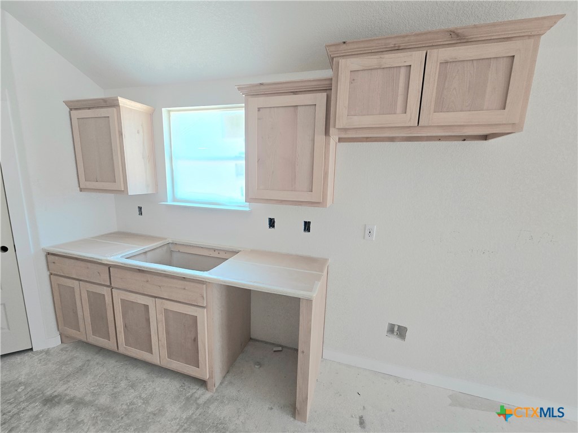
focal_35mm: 13
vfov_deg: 89.9
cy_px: 216
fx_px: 217
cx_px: 289
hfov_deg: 106.2
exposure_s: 1/60.2
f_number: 2.2
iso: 80
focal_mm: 2.2
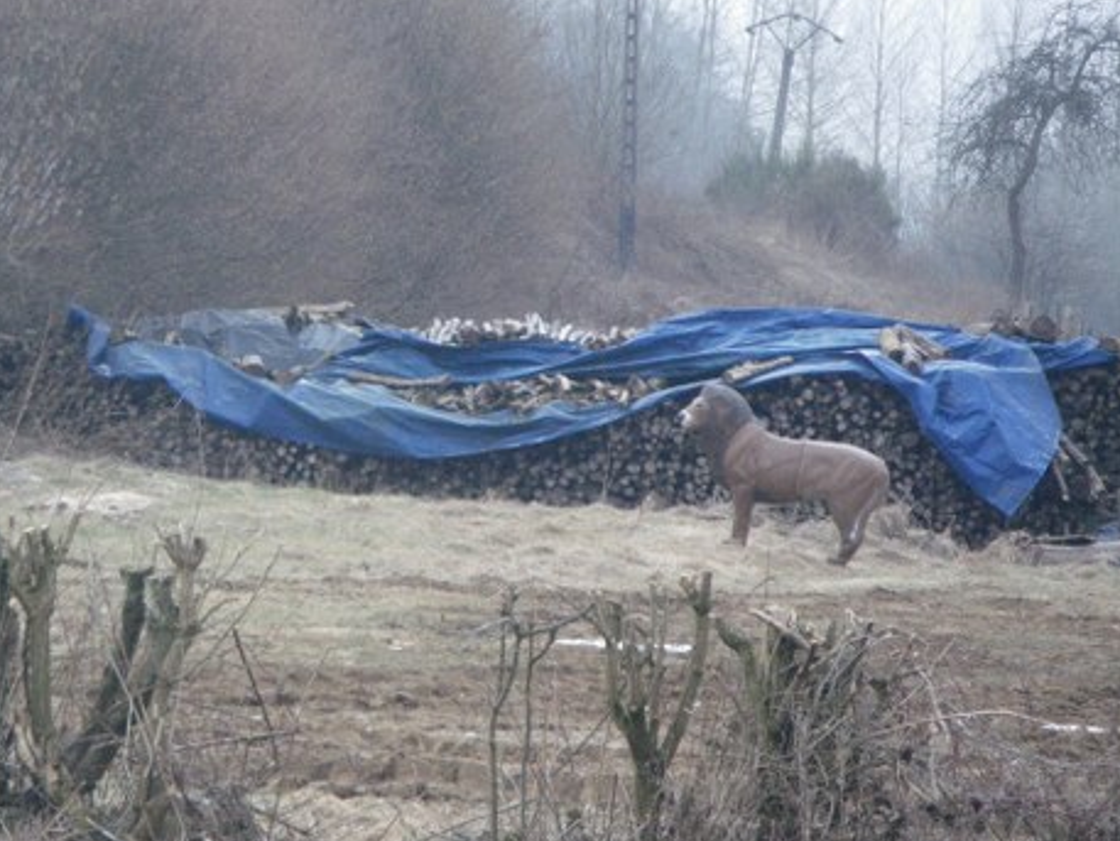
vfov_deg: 7.6
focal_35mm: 196
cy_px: 409
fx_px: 6343
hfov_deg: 10.1
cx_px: 363
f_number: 5.5
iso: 320
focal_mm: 25
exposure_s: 1/250
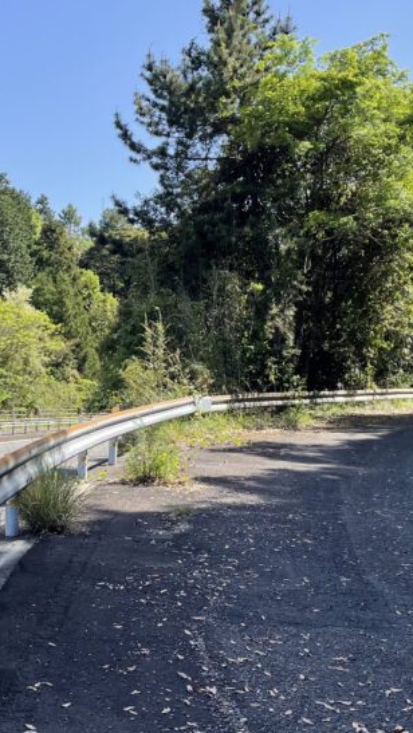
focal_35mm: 53
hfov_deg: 22.6
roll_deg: -2.6
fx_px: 1031
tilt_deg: +2.9
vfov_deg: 39.1
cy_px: 394
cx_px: 174
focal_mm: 4.2
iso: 32
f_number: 1.6
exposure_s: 1/1825
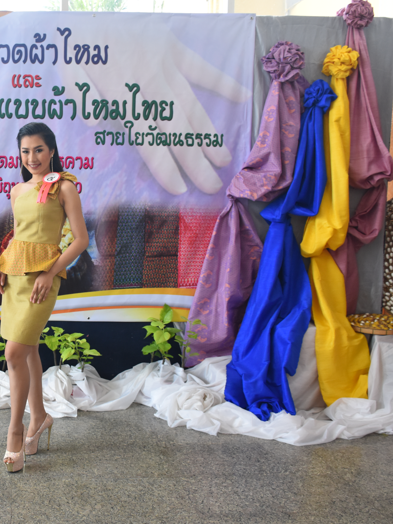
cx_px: 38
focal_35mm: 44
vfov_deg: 42.9
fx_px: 666
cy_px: 265
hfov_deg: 31.3
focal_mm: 20
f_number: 3.8
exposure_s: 1/60
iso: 800
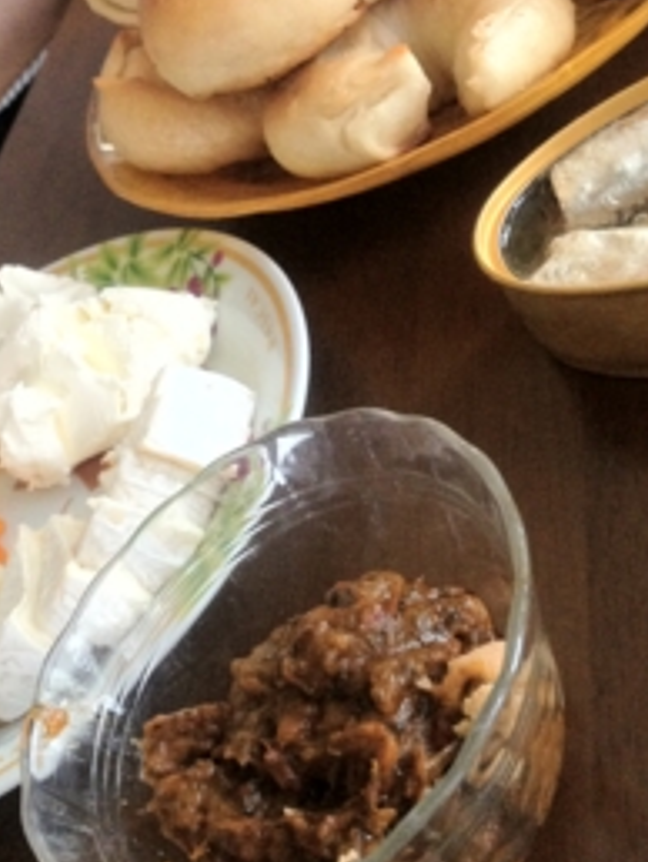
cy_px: 184
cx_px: 267
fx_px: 1520
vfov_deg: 30.9
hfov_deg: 24.0
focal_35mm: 61
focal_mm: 4.28
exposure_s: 1/20
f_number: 2.4
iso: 250
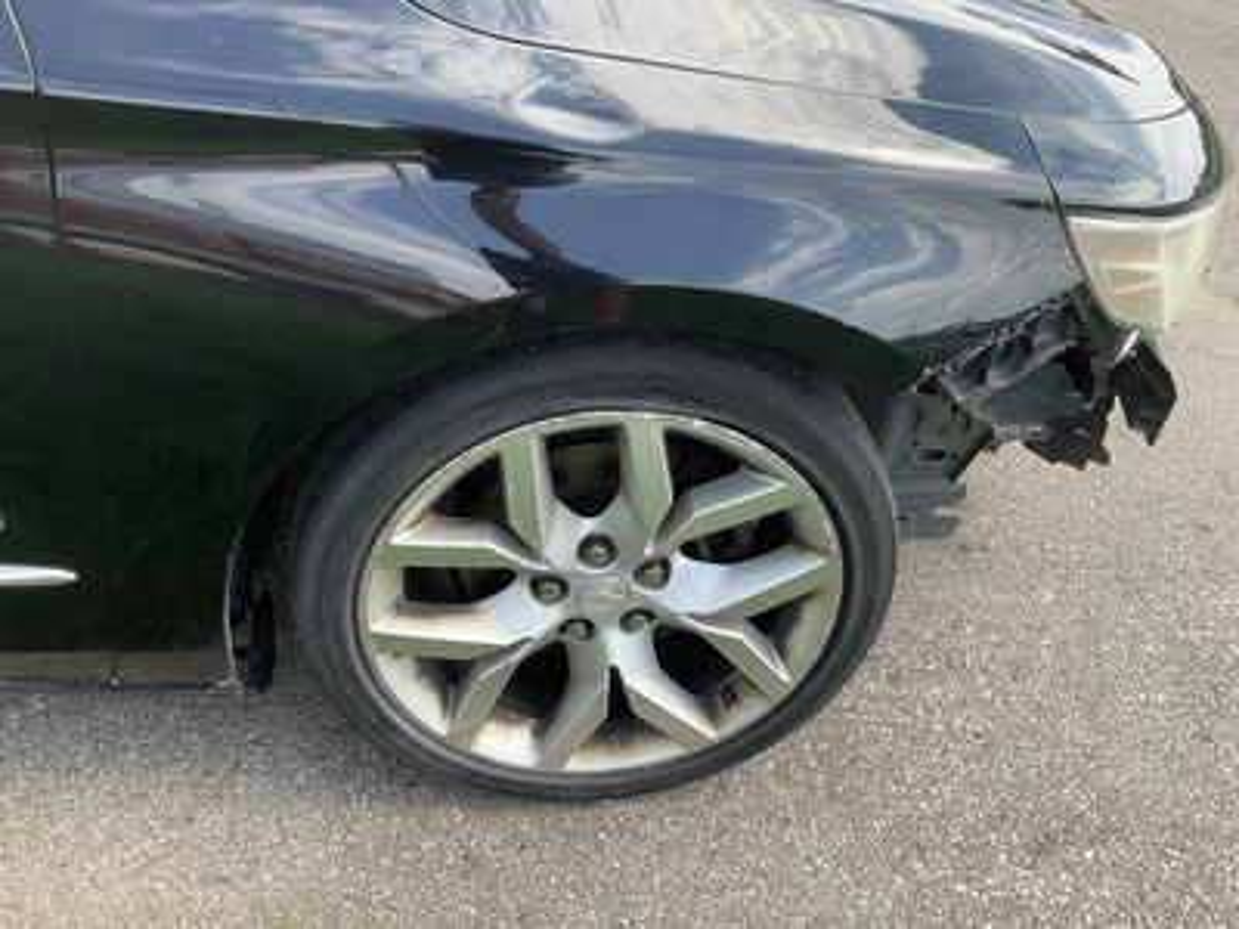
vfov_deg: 48.2
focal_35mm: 29
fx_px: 1038
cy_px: 464
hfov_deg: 61.7
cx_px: 620
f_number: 1.8
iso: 25
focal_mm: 3
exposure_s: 1/370
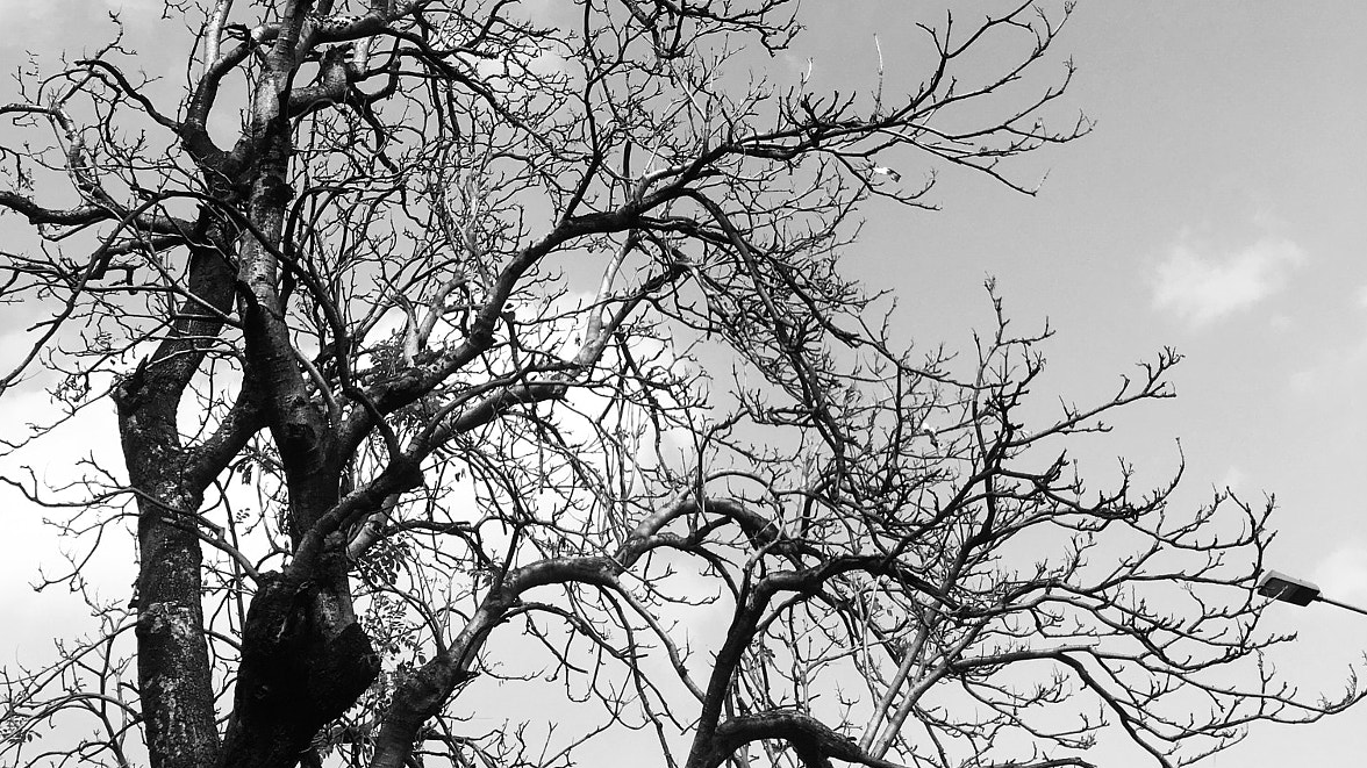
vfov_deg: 26.6
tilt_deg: +46.9
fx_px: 1558
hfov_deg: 47.4
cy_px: 56
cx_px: 687
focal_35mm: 43
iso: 25
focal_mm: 4.15
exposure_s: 1/1202
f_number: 2.2
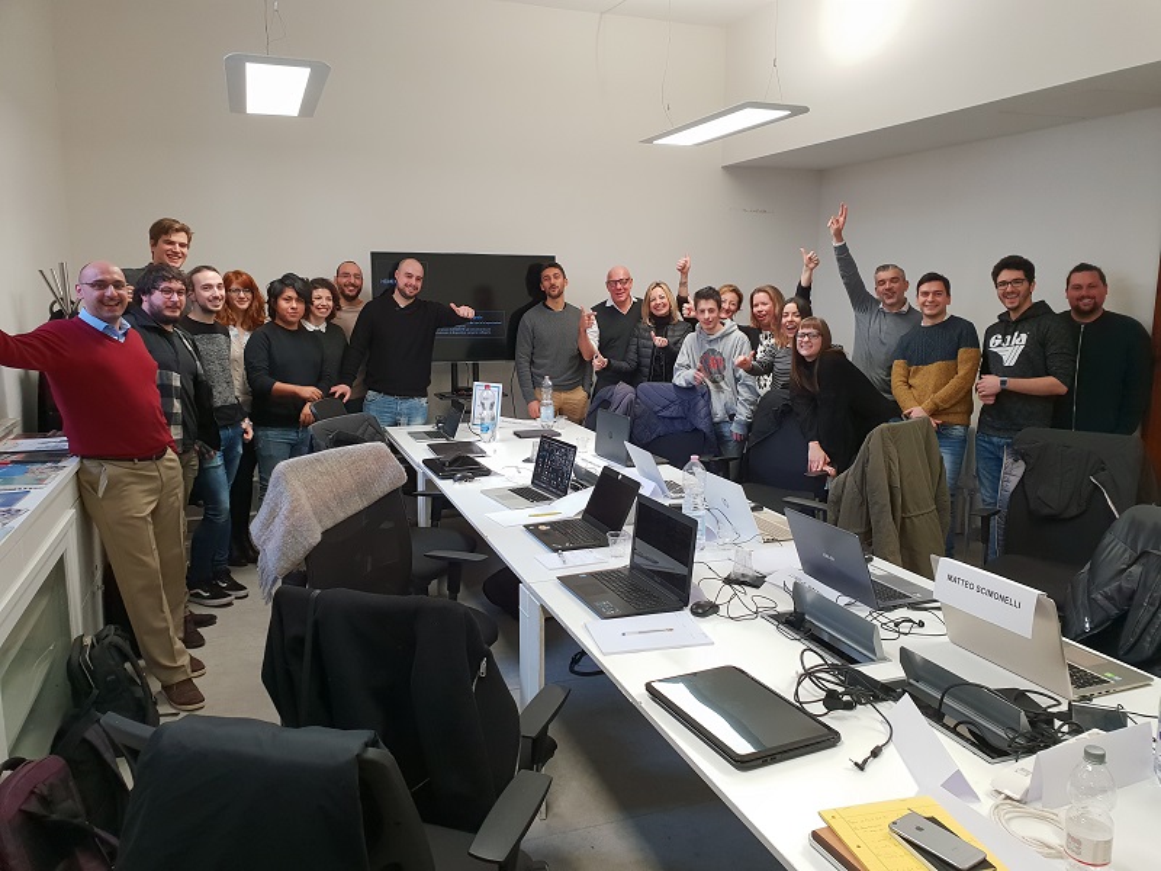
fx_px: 872
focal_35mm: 26
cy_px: 436
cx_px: 580
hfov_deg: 67.3
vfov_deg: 53.1
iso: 200
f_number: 2.4
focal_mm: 4.3
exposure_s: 1/50
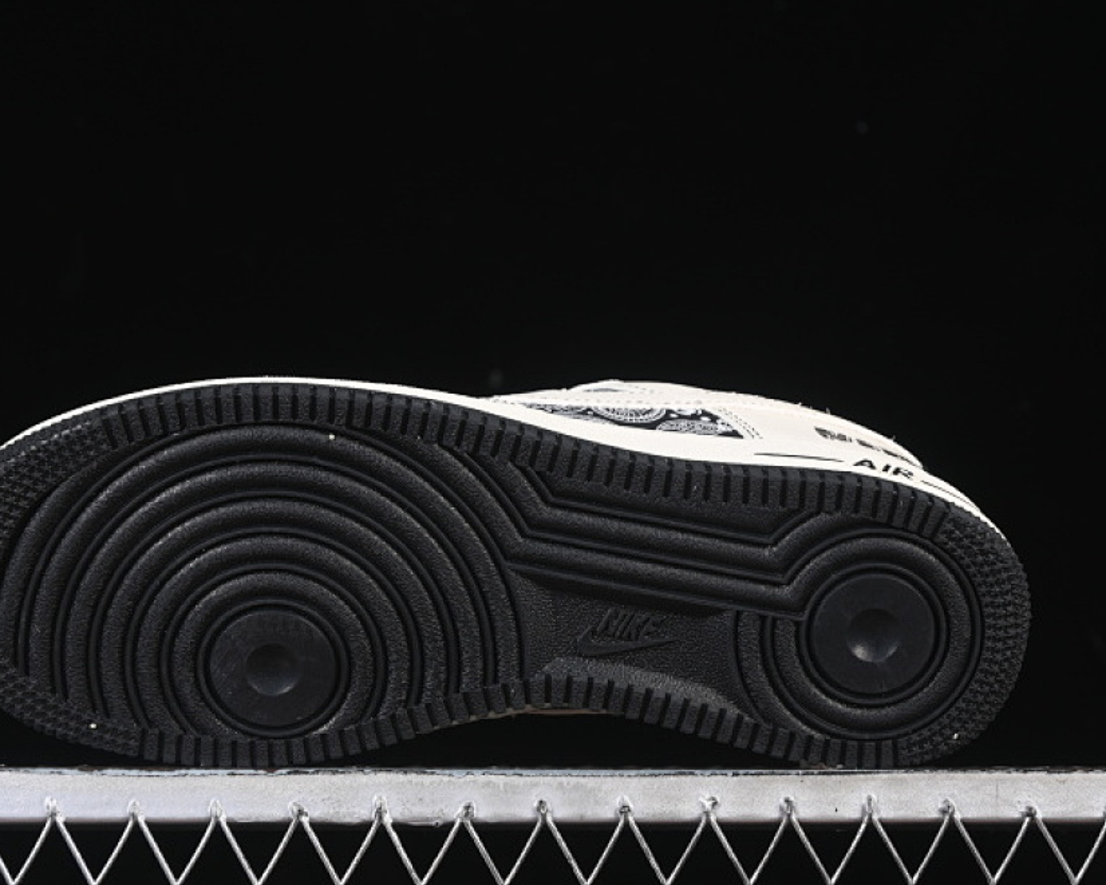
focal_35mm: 92
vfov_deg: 16.7
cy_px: 469
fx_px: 3012
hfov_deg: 20.8
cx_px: 479
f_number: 6.3
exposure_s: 1/60
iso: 160
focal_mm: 50
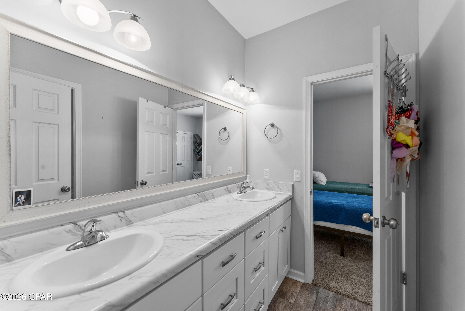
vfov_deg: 81.3
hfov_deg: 104.2
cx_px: 232
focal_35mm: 14
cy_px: 156
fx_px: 181
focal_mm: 14
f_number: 7.1
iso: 320
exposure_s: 1/3
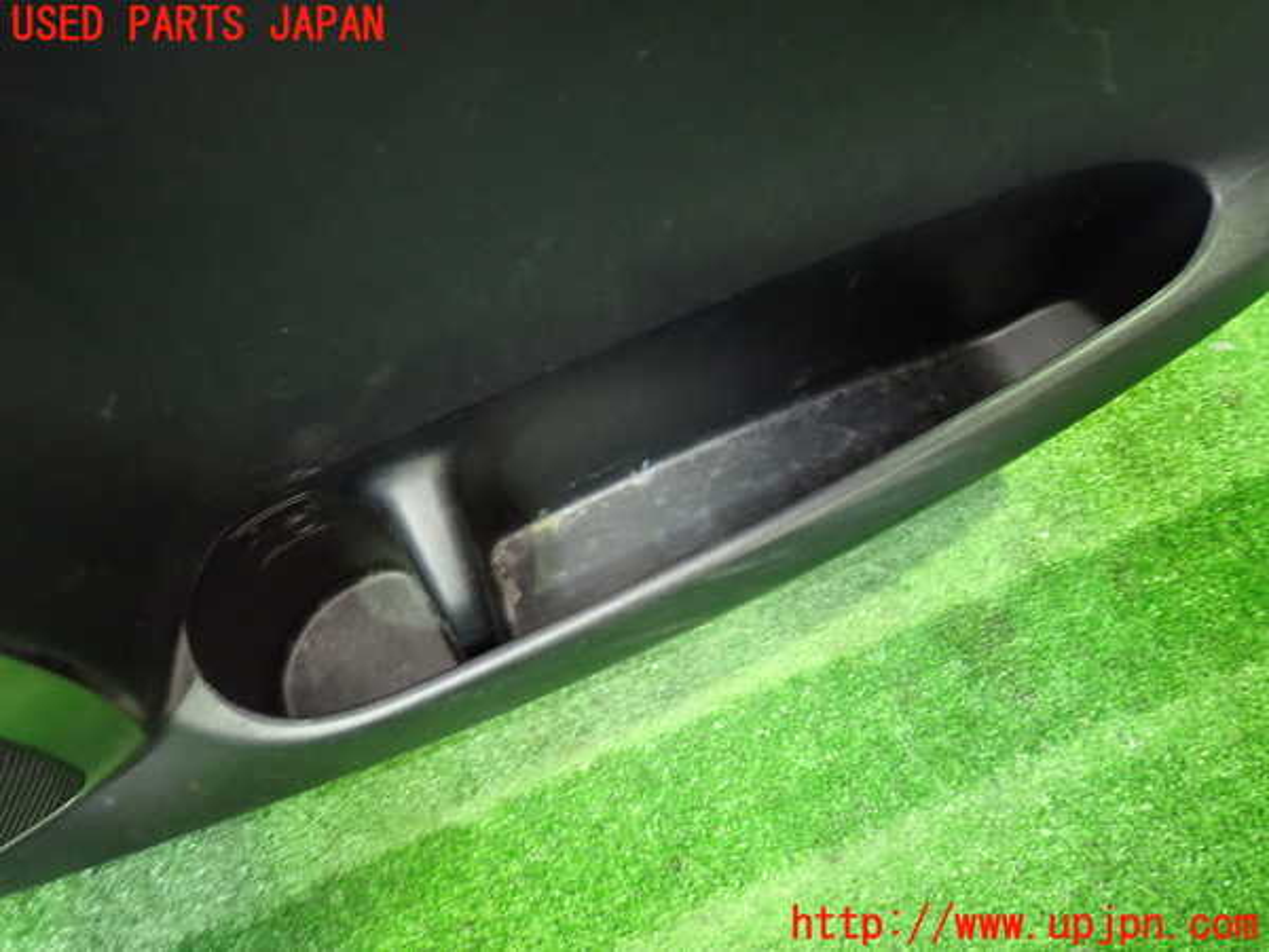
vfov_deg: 54.9
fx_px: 916
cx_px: 634
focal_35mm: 25
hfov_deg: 69.4
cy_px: 476
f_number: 2
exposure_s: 1/25
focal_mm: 4.5
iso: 800
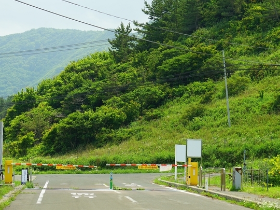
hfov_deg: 14.7
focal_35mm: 134
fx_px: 1084
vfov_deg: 11.1
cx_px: 129
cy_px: 120
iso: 100
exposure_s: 1/125
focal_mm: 94
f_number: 5
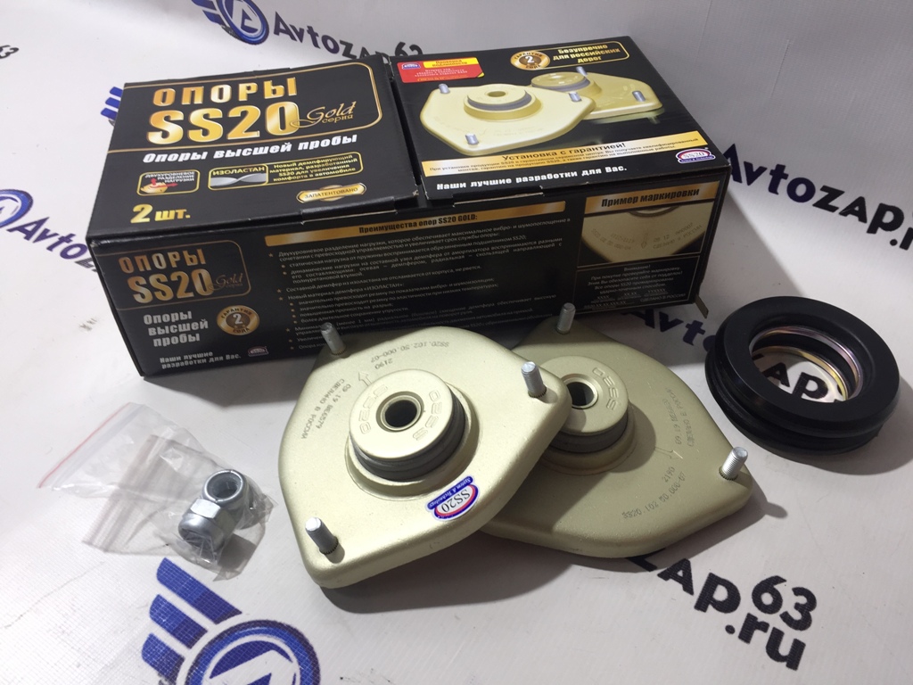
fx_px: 765
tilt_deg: -47.9
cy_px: 342
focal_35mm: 29
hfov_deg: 61.7
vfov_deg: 48.2
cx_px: 456
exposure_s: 1/50
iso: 32
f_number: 2.2
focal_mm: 4.15
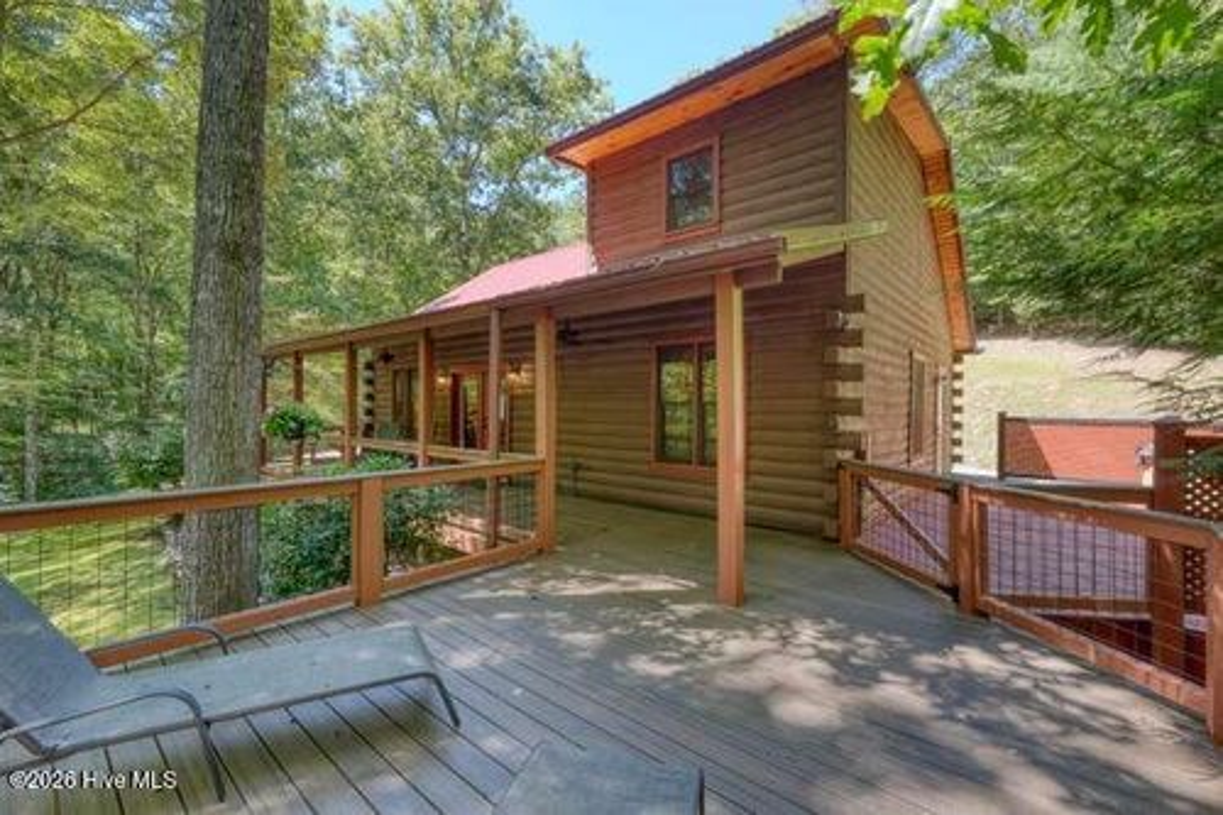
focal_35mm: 15
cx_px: 612
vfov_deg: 77.3
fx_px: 509
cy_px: 408
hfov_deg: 100.4
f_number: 8
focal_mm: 10
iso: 100
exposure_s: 1/1.25
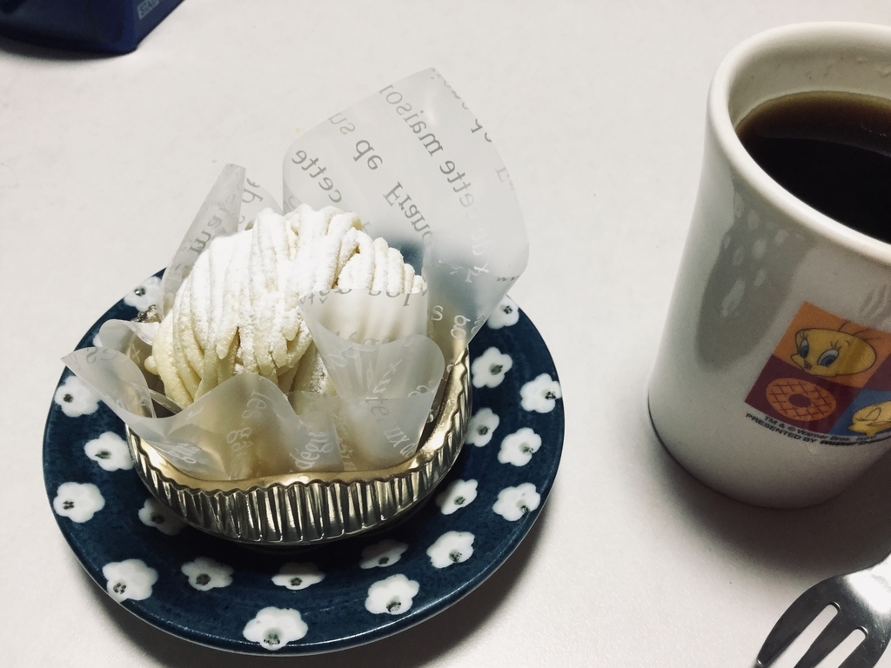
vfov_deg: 45.4
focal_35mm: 31
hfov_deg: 58.4
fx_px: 798
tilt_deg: -49.8
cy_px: 334
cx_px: 446
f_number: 2.4
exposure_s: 1/30
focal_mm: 3.3
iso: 64
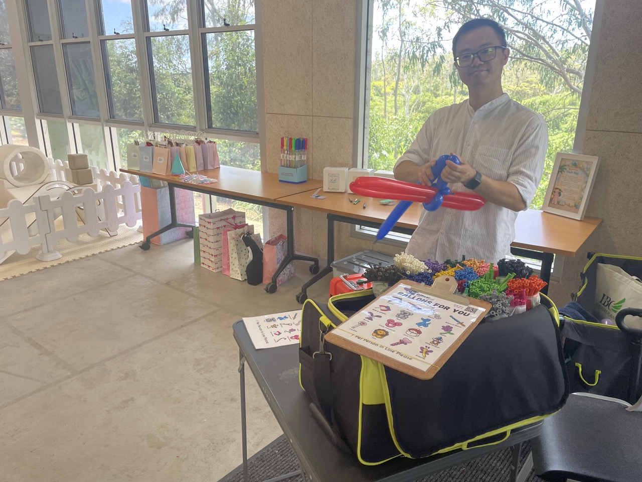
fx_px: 482
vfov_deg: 53.1
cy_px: 241
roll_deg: -0.3
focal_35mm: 26
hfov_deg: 67.3
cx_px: 321
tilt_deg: -18.2
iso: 80
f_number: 1.6
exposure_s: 1/100
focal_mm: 4.2
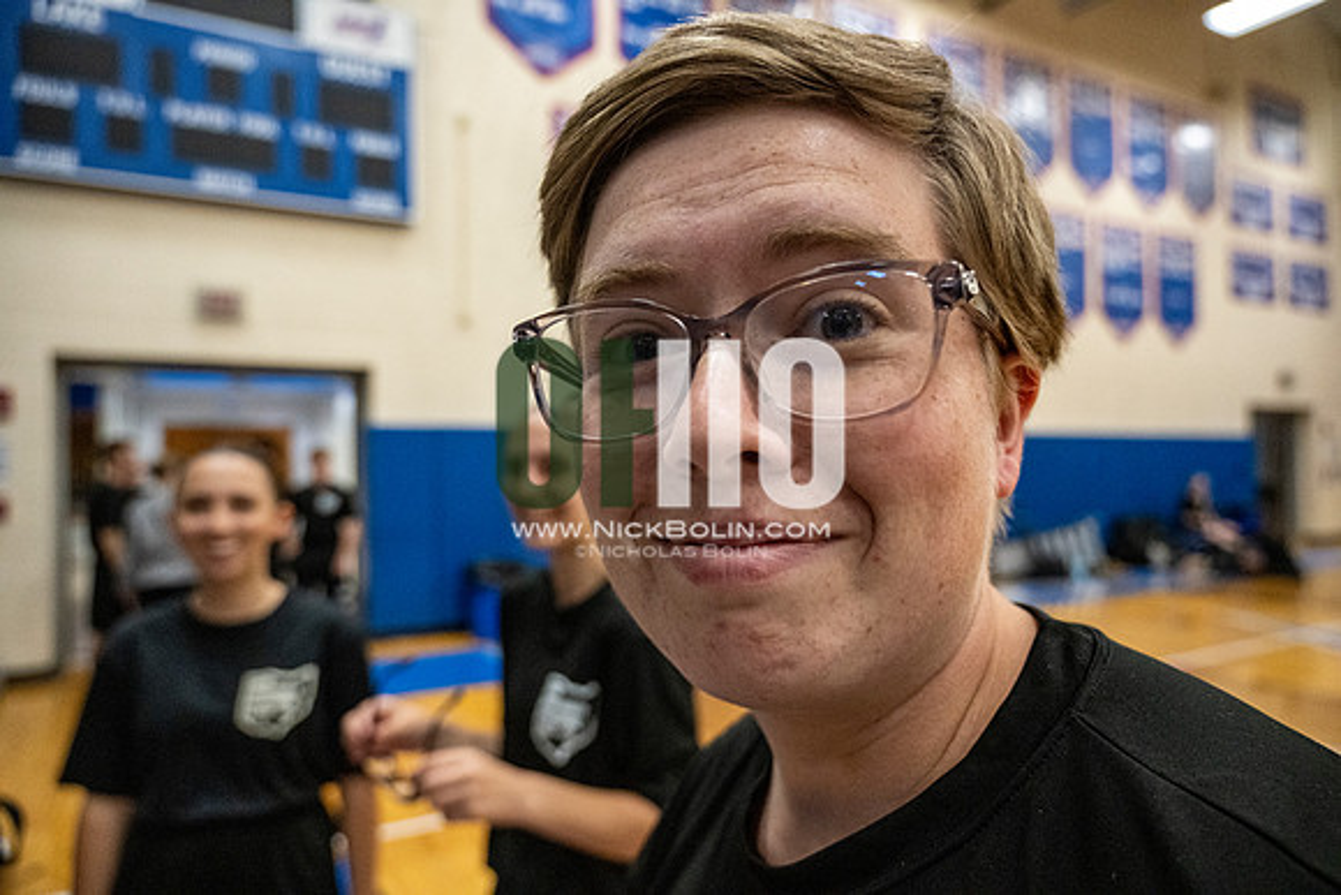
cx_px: 670
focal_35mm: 24
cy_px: 448
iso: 8000
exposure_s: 1/800
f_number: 4
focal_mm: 24
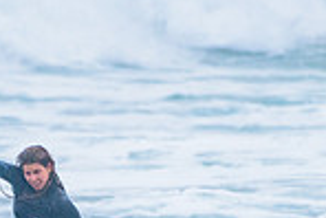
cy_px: 291
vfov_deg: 0.6
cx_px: 11
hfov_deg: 0.9
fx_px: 21745
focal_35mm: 2399
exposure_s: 1/2000
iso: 1400
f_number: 5.6
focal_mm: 500
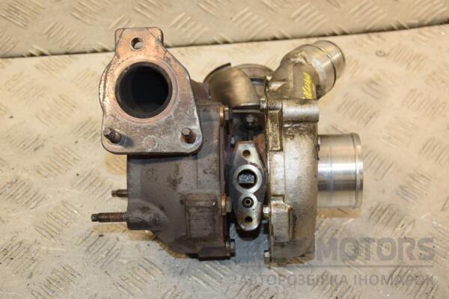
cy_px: 150
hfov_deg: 31.9
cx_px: 224
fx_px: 786
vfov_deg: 21.6
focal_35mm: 63
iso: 800
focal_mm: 42
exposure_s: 1/200
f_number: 5.6
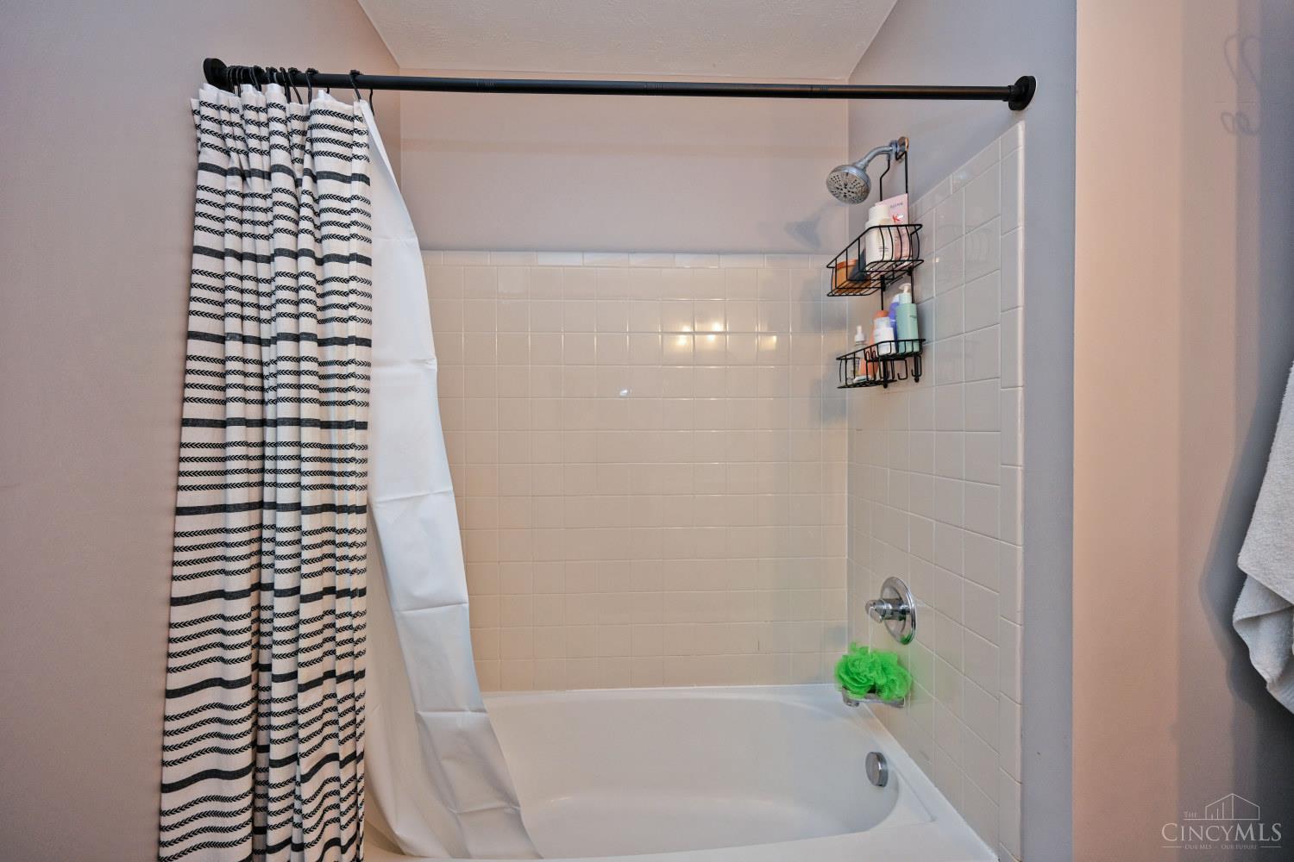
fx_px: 503
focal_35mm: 14
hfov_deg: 104.3
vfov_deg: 81.2
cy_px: 431
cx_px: 647
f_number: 4
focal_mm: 14
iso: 360
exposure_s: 1/60
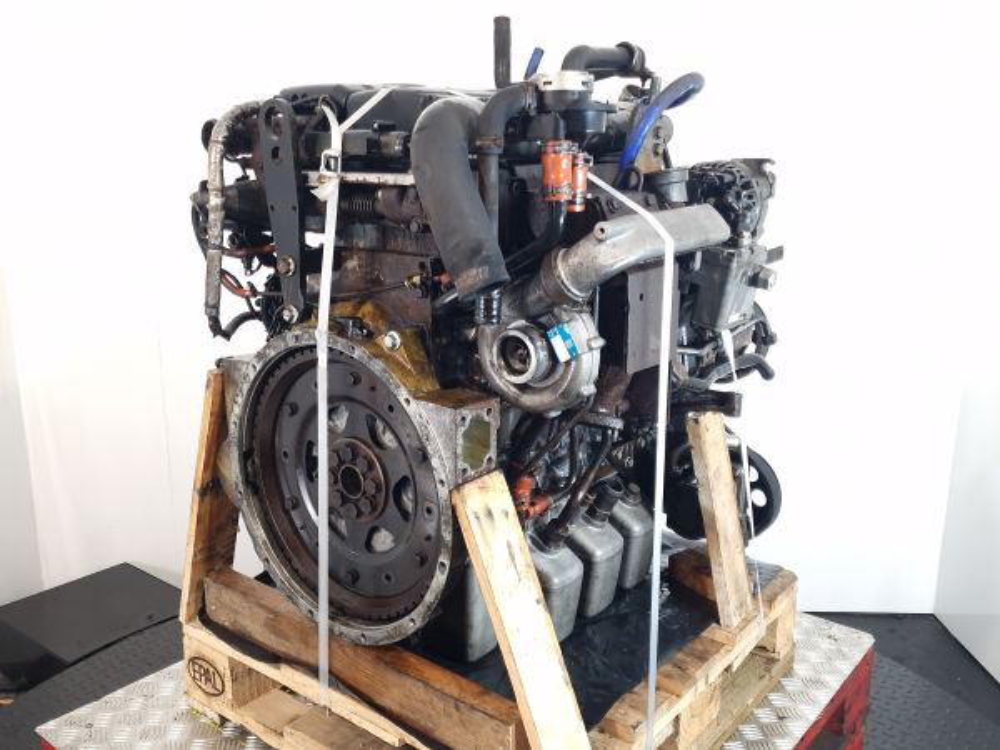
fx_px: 664
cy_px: 375
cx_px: 500
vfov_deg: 58.9
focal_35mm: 23
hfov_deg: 73.9
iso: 125
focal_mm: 6.4
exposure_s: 1/50
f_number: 1.8
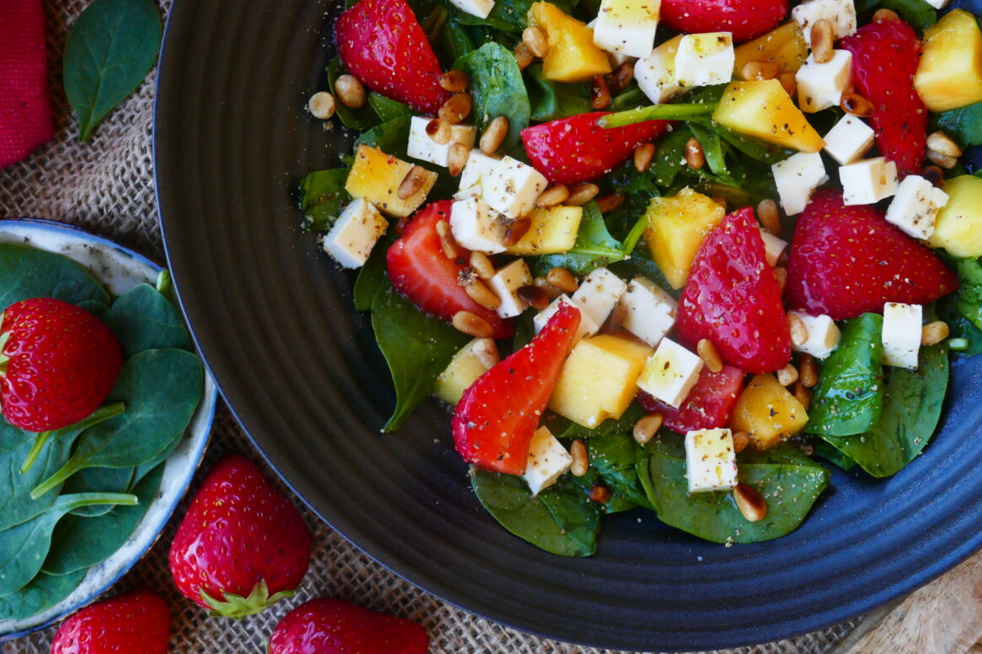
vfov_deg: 32.6
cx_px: 491
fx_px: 1118
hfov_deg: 47.4
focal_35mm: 41
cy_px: 323
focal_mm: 14.5
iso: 1000
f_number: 8
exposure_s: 1/80
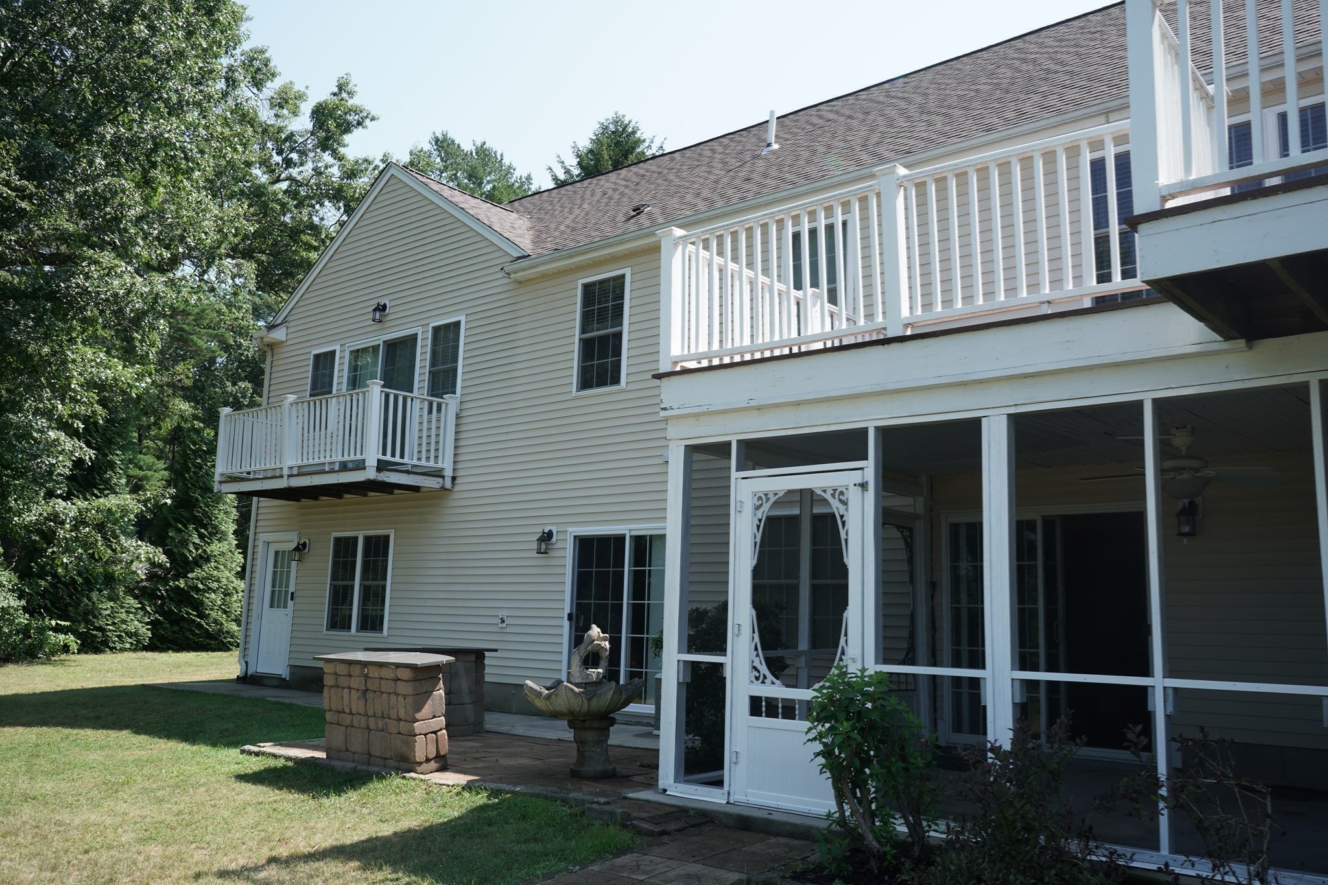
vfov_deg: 43.6
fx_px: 1106
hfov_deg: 61.9
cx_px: 664
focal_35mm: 30
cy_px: 442
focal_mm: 30
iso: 100
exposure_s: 1/50
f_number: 11
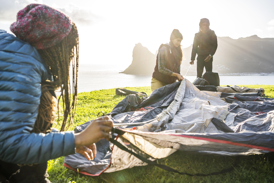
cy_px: 92
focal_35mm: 35
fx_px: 266
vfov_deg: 37.9
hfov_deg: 54.4
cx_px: 137
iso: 160
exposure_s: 1/500
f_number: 5
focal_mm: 35
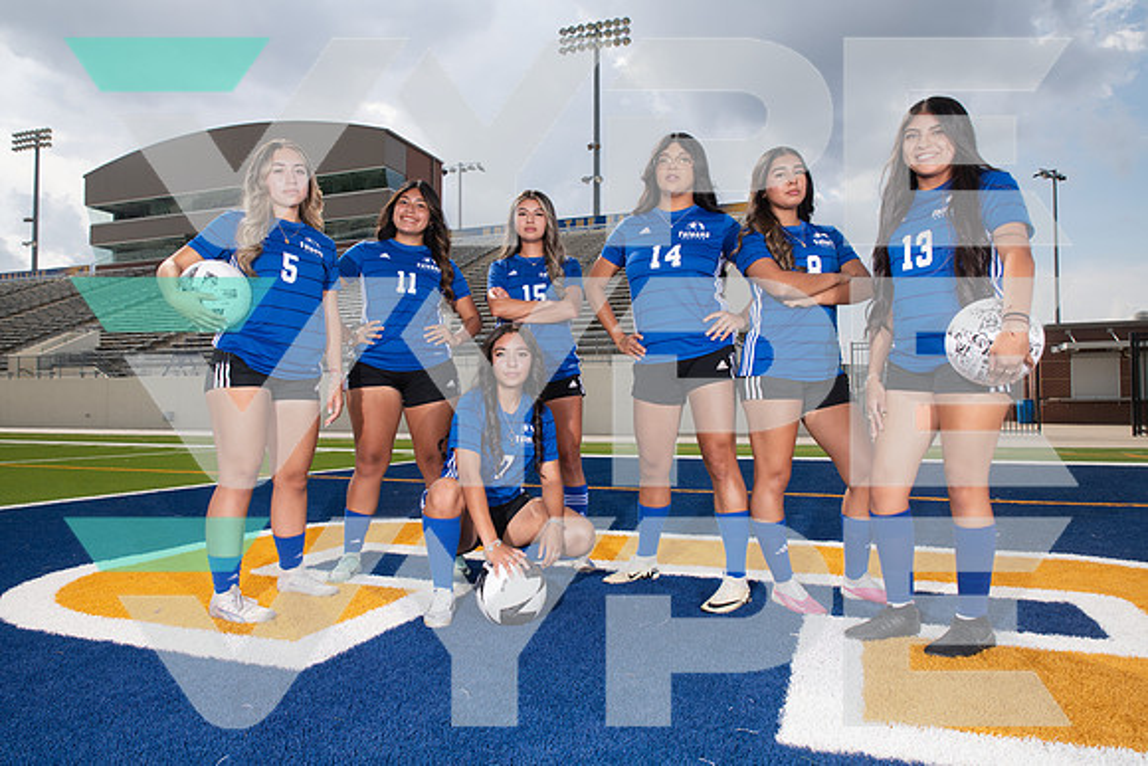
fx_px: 765
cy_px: 383
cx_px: 574
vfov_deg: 53.2
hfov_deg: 73.7
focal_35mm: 24
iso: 100
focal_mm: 24
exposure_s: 1/500
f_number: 7.1
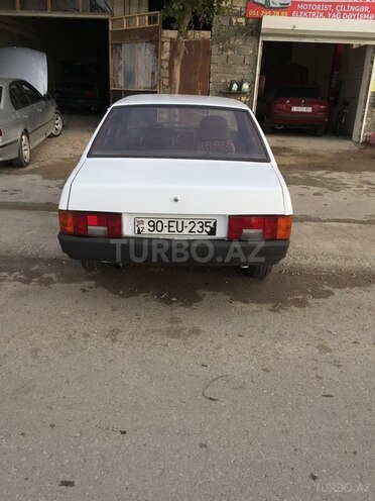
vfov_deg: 61.7
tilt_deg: -18.4
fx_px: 419
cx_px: 188
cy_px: 250
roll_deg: -3.0
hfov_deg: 48.2
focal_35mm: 29
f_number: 2.2
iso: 32
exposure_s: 1/1412
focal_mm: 4.15
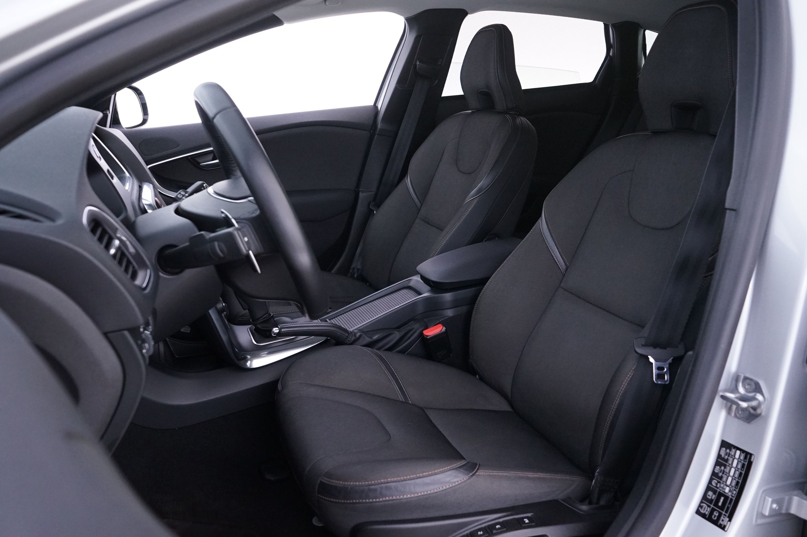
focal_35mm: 28
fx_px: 627
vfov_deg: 46.3
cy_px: 268
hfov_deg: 65.5
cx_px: 404
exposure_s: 1/10
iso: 3200
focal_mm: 28
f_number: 6.3
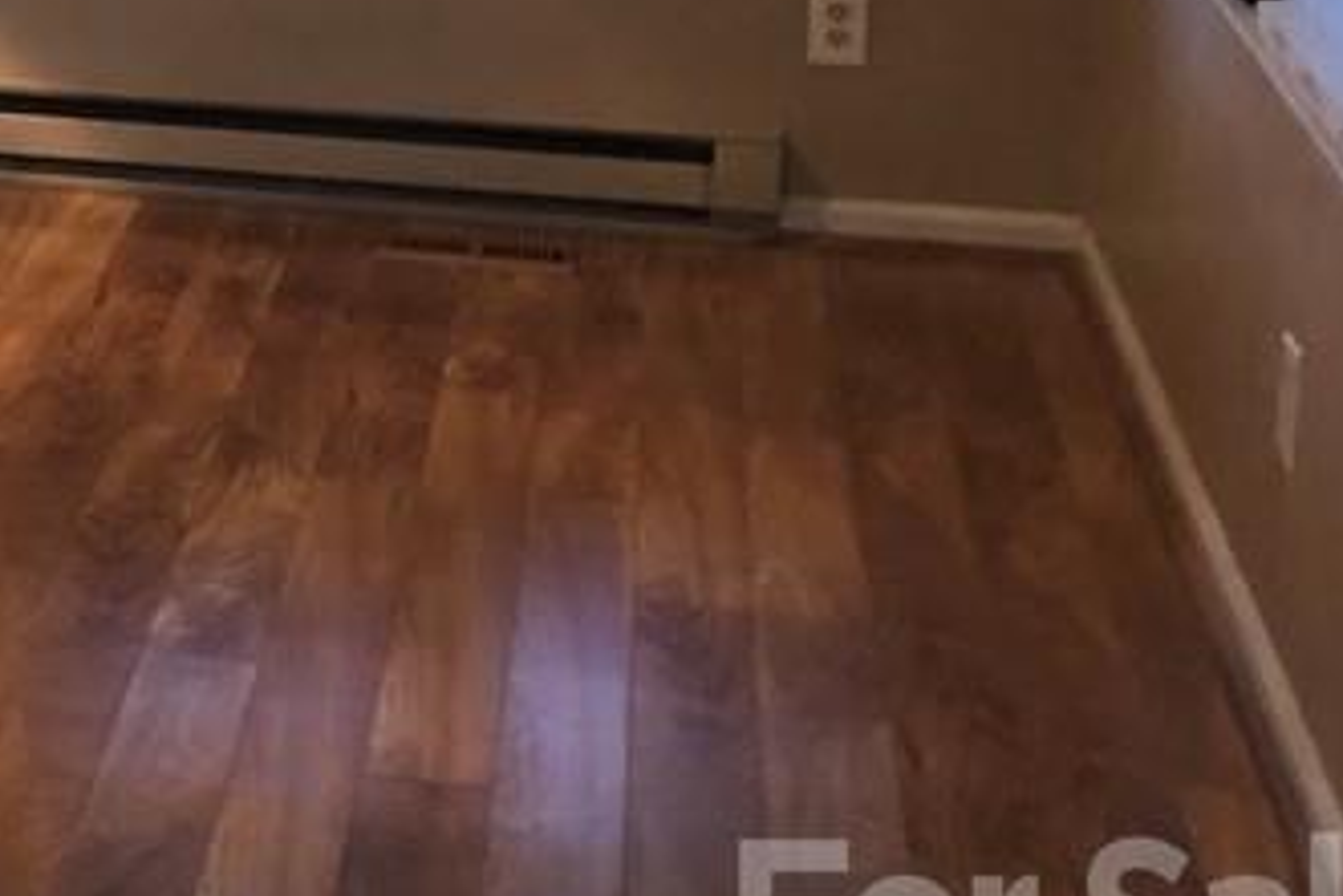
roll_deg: +0.9
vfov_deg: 14.8
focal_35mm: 90
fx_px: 3359
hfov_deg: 20.2
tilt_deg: -8.1
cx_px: -523
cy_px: -130
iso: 80
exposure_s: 1/5
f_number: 1.8
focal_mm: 4
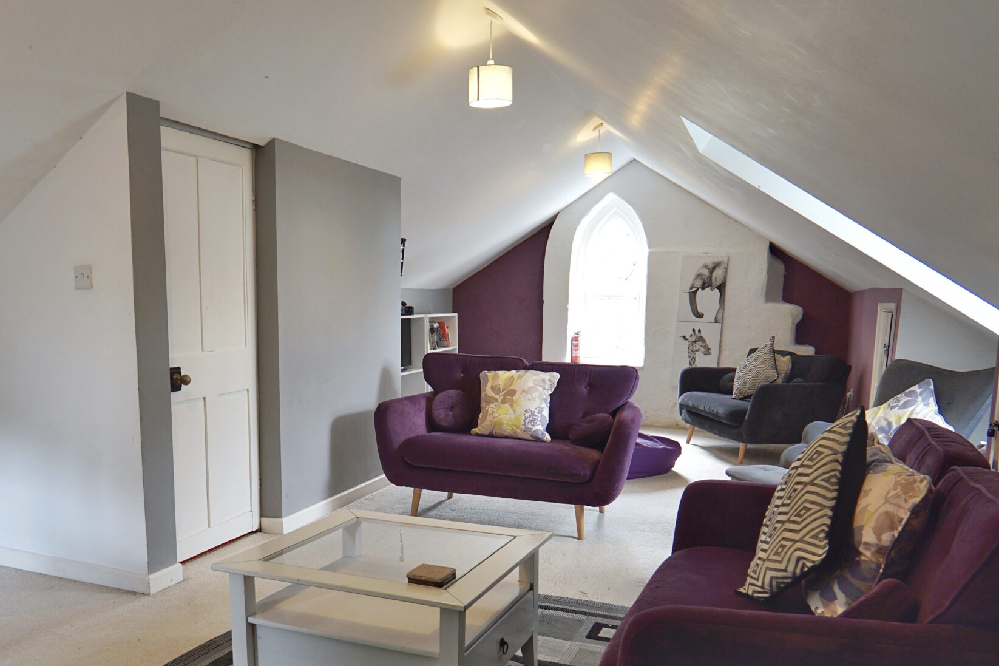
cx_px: 423
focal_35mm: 28
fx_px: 777
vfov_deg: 45.1
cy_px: 484
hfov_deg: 65.1
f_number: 3.5
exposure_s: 1/20
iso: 160
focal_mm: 12
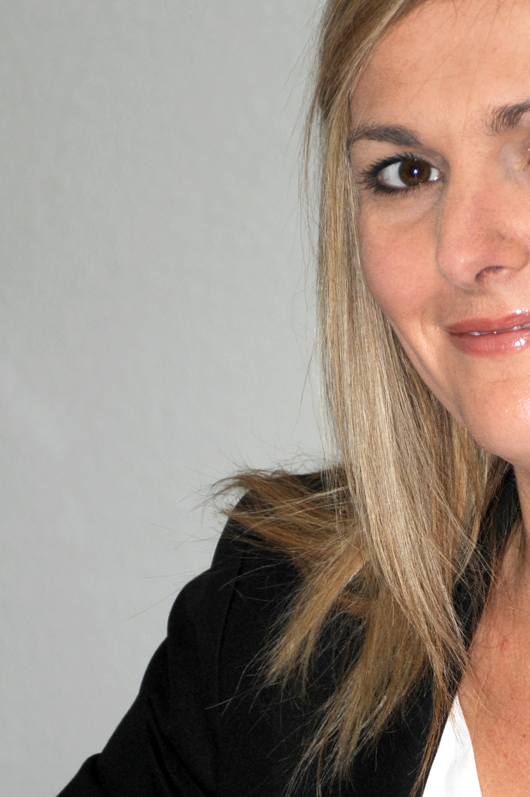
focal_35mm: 266
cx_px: 541
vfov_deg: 7.7
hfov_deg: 5.1
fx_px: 5887
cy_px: 626
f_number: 5.3
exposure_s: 1/60
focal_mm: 80
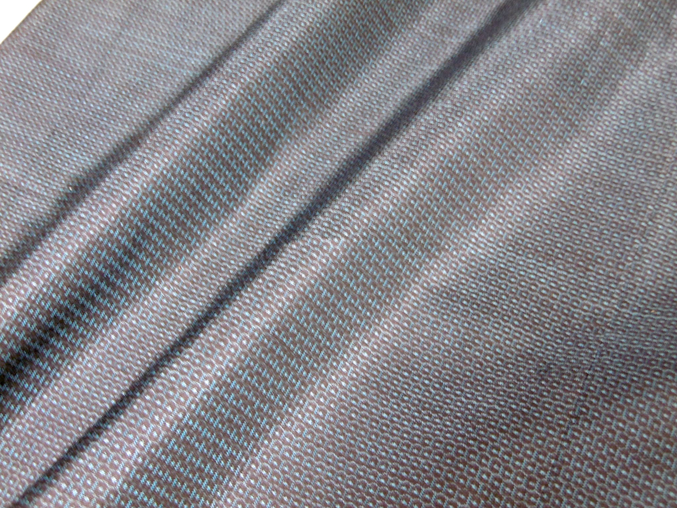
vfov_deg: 33.6
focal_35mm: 43
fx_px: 841
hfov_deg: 43.9
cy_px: 254
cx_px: 338
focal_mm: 7.7
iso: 200
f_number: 3.8
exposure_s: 1/3
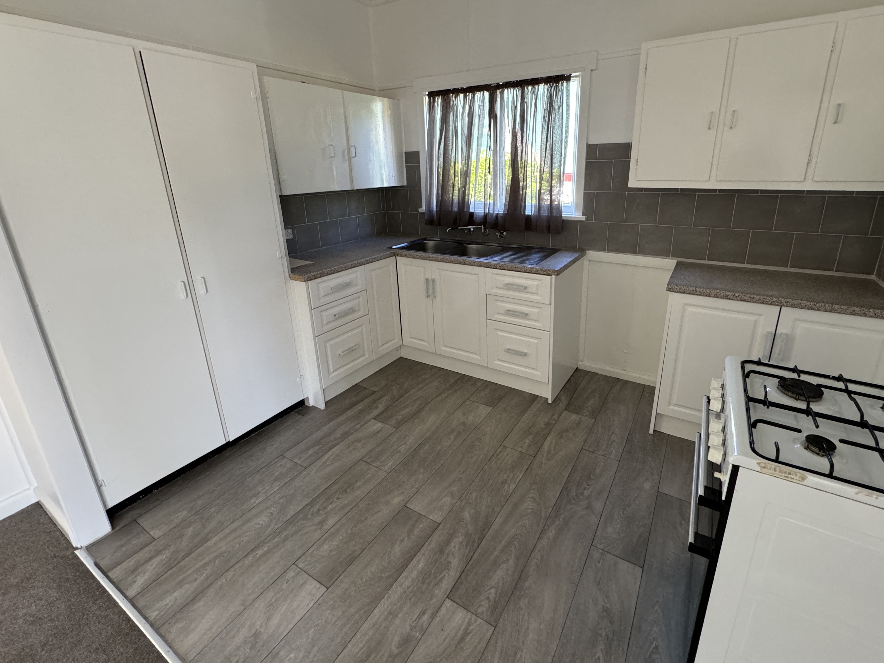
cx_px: 473
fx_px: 409
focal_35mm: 16
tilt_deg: -16.4
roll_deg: +1.0
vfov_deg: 77.7
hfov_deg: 94.3
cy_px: 285
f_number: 2.2
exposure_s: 1/86
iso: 320
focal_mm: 2.22
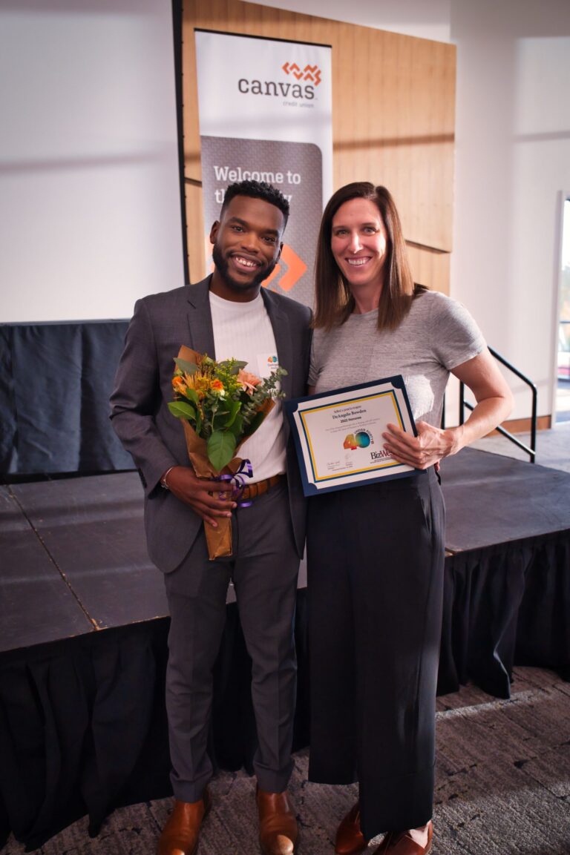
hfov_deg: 41.1
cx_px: 285
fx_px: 760
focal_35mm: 32
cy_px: 428
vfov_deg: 58.7
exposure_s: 1/160
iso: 2000
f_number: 3.5
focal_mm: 32
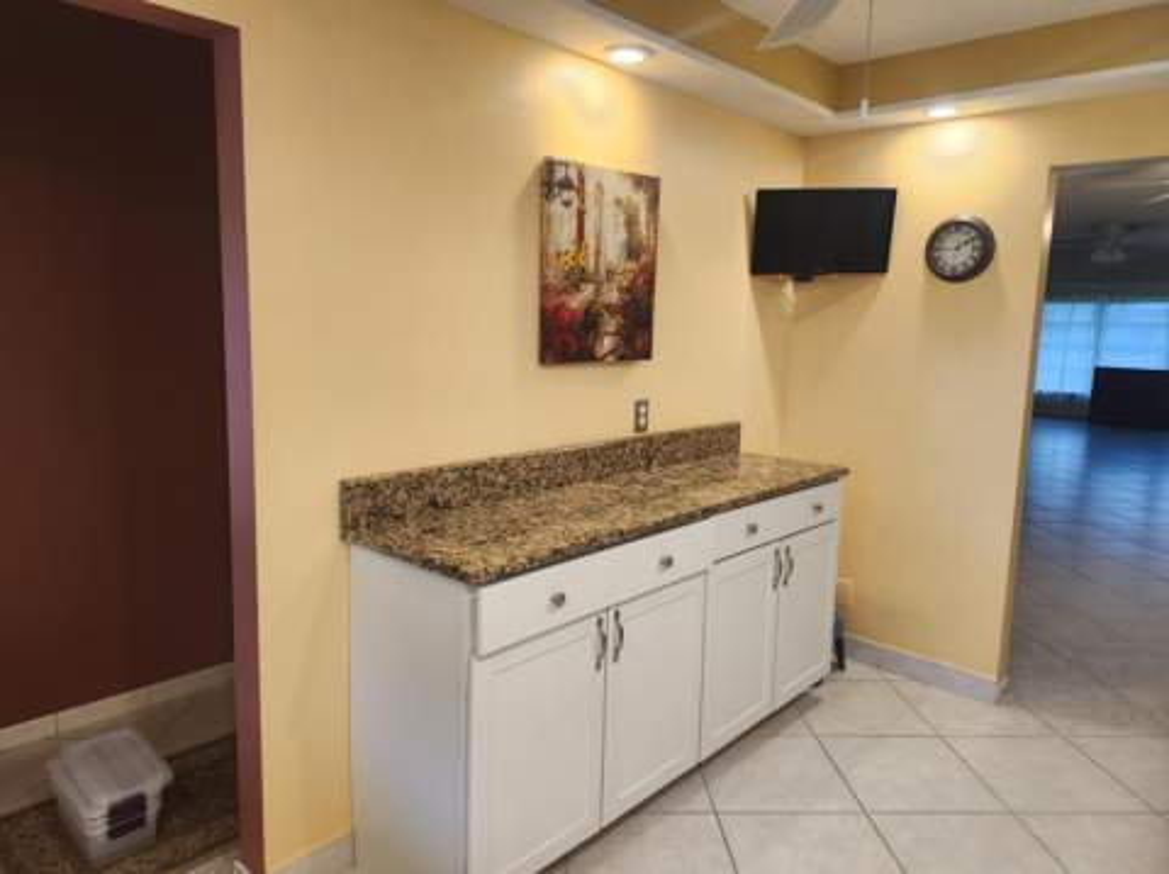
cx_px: 584
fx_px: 776
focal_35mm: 23
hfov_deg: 74.0
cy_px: 437
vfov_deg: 58.8
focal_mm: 5.54
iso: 250
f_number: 1.8
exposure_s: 1/120
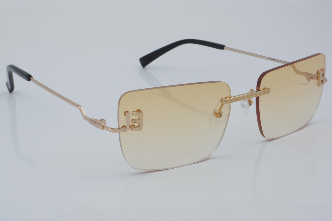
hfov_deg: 27.0
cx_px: 166
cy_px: 110
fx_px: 692
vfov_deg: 18.2
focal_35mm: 75
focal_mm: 50
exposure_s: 1/4
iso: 100
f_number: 32
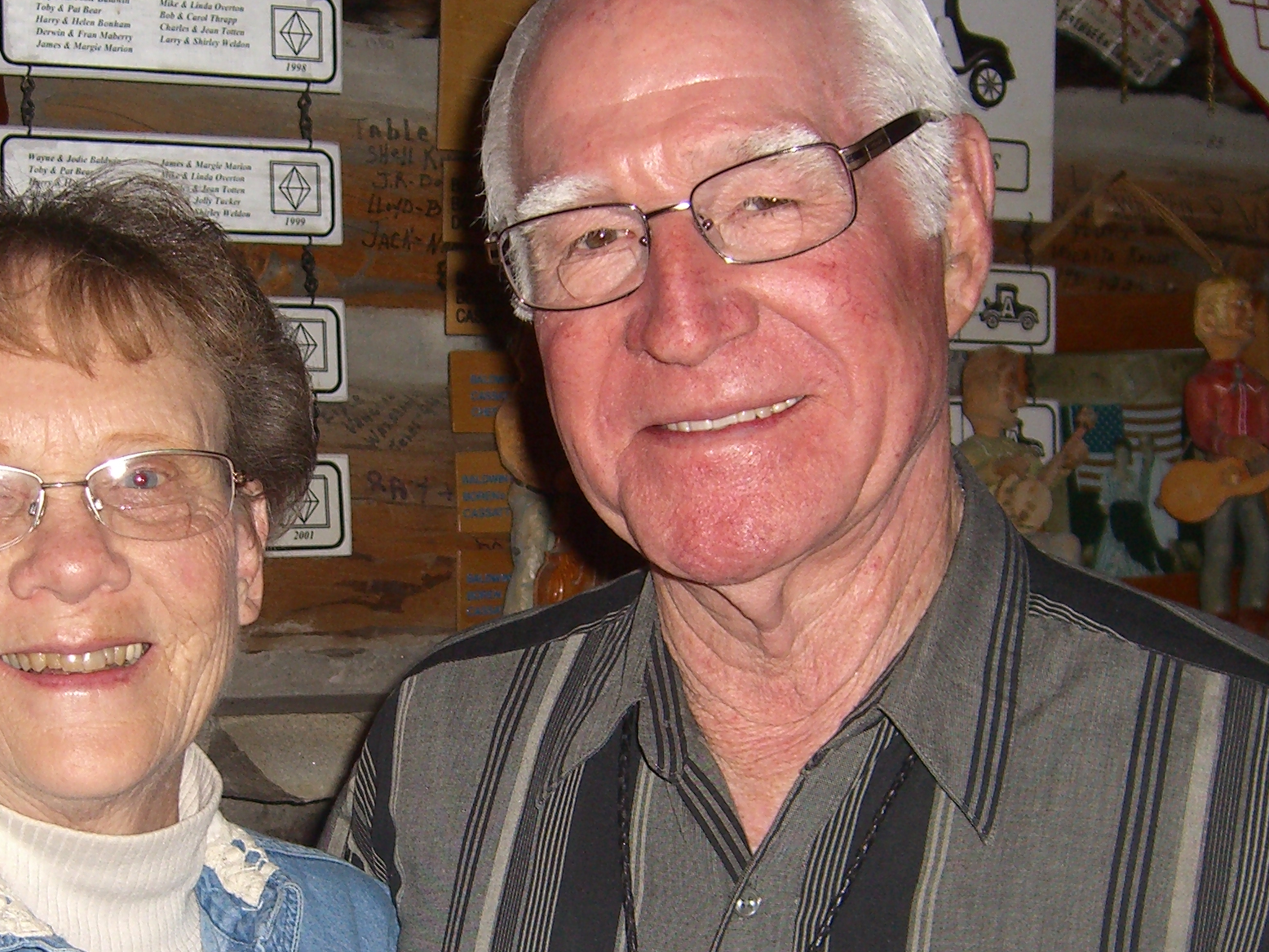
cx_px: 399
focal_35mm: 75
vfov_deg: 19.5
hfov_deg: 25.8
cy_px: 720
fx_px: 2749
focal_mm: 7.9
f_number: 2.8
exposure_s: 1/60
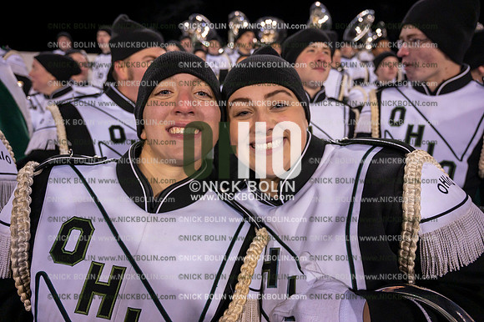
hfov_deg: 73.8
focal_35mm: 24
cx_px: 242
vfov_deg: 53.1
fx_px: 322
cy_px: 161
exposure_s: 1/640
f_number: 4
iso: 3200
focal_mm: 24
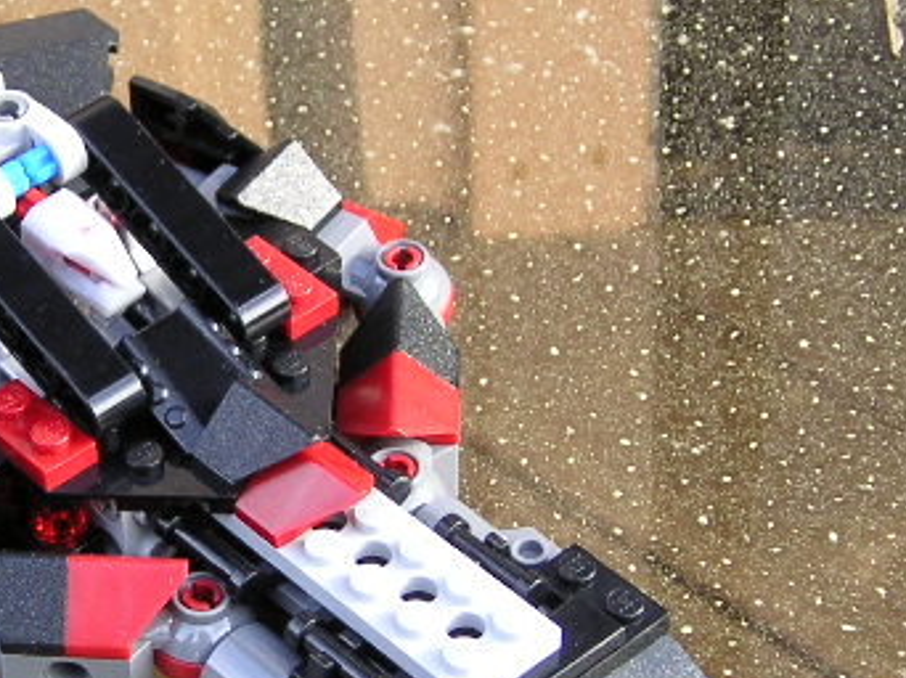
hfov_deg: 16.5
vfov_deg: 12.5
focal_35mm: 118
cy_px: 442
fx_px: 3086
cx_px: 111
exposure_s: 1/60
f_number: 3.2
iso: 64
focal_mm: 8.2
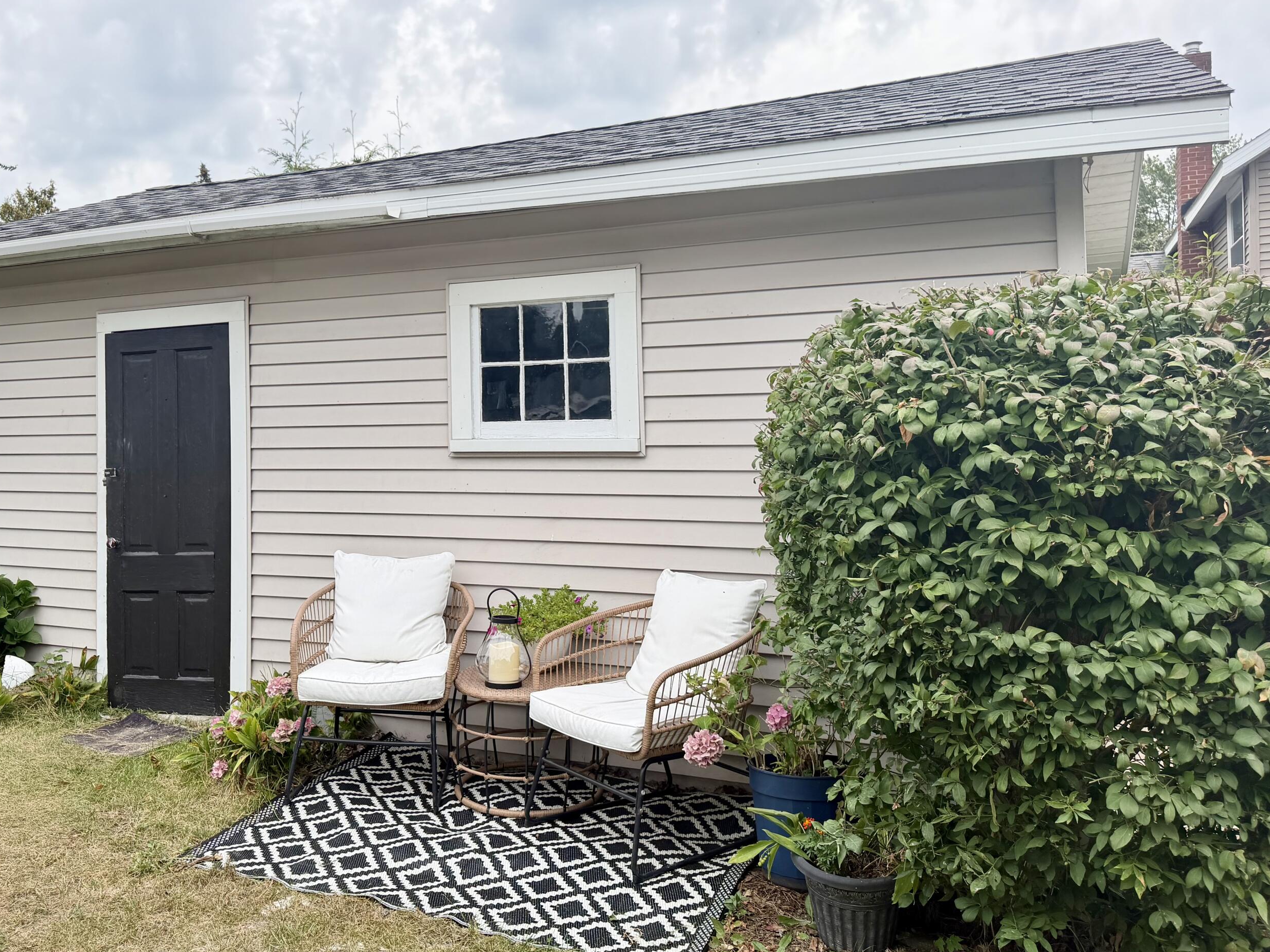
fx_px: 1064
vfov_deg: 48.1
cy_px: 424
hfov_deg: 61.5
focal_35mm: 29
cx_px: 556
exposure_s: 1/1812
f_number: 1.78
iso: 100
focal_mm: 6.76
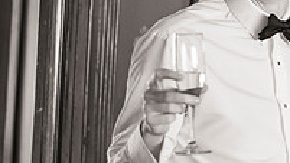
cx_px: 417
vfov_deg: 7.4
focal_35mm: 164
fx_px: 1261
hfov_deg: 12.5
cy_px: 7
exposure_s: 1/50
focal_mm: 50
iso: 1000
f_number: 1.8
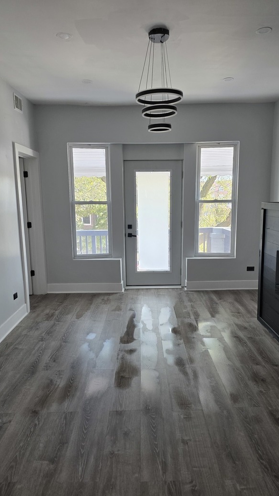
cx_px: 148
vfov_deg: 71.9
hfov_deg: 44.3
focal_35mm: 26
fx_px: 342
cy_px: 249
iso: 200
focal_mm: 6.3
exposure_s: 1/180
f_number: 1.7
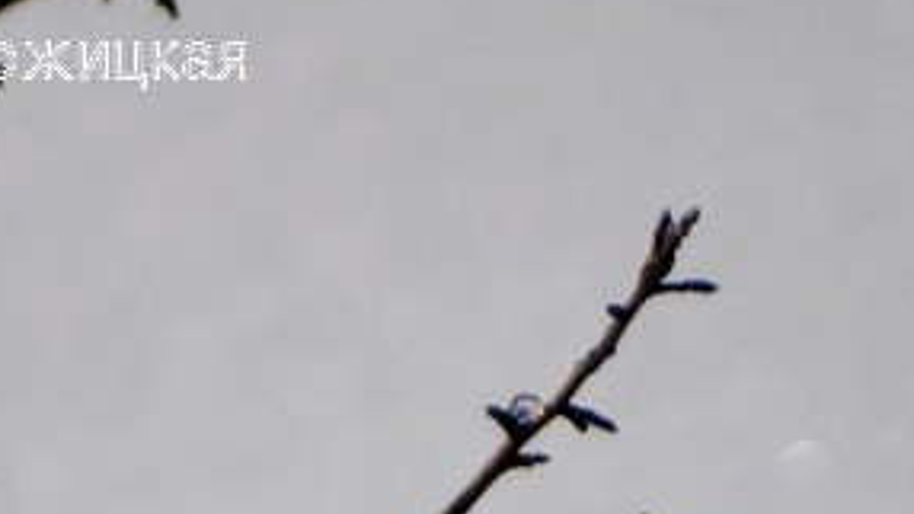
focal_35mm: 1483
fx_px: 35948
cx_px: 243
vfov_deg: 0.8
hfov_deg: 1.5
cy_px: 935
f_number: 6.3
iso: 250
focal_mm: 300
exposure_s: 1/1250
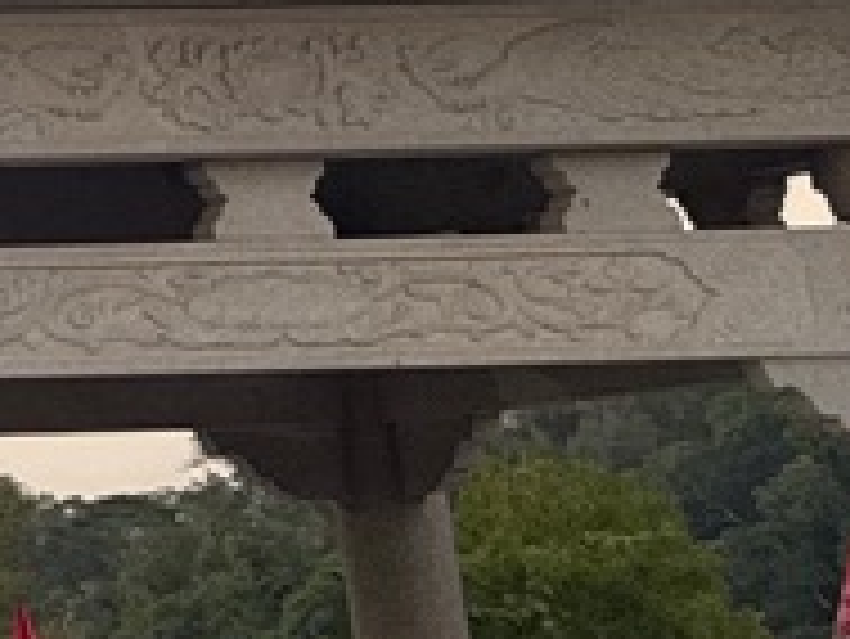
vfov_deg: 7.6
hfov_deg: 8.3
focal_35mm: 190
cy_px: -506
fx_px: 4668
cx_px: -1970
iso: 64
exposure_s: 1/121
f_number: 1.78
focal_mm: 6.76
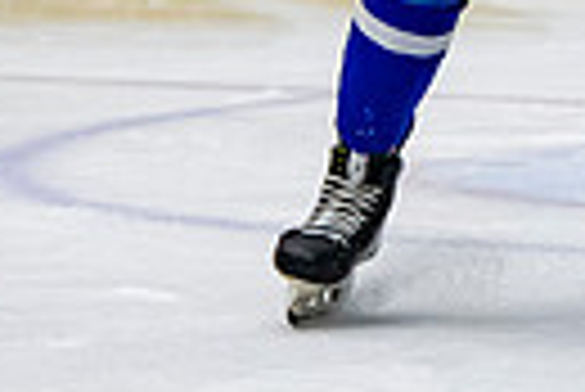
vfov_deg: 1.7
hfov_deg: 2.5
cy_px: -488
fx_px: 13307
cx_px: 919
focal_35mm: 818
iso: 2000
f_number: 3.2
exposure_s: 1/640
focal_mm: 130
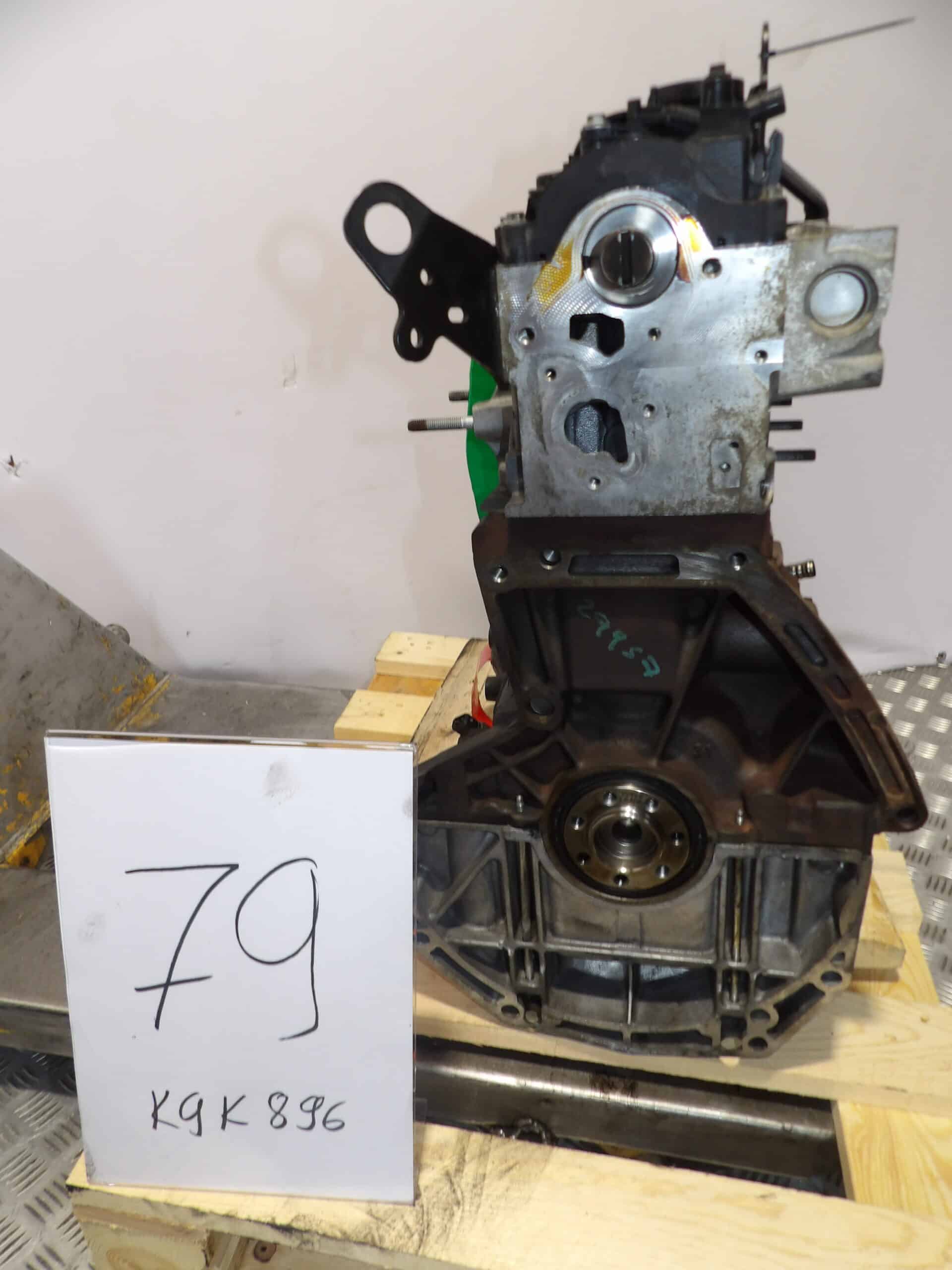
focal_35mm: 24
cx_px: 476
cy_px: 635
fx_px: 880
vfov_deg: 71.6
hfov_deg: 56.8
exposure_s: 1/33
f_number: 2.8
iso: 125
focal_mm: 4.3
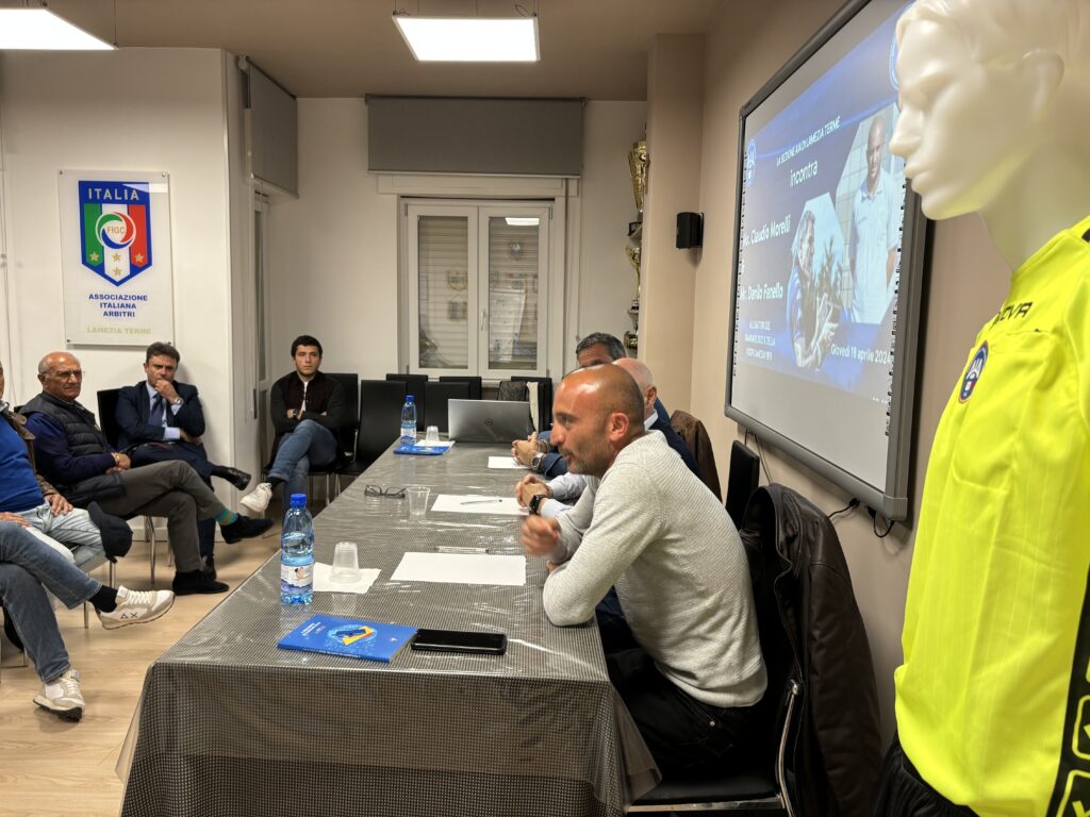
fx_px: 819
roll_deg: -1.5
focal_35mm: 26
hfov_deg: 67.3
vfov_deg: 53.1
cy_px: 408
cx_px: 545
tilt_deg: -7.0
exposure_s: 1/50
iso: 80
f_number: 1.6
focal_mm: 5.96
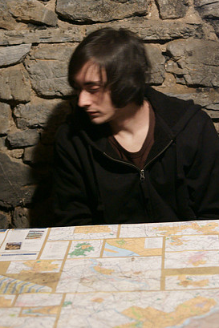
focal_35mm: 96
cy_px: 102
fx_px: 873
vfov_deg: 21.2
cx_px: 126
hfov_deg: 14.3
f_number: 2.8
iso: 1600
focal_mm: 45
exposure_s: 1/25
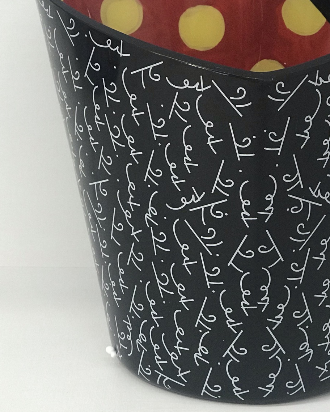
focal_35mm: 100
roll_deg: -0.9
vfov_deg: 19.1
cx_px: 235
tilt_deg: -9.2
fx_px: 1220
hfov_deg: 15.4
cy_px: 110
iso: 100
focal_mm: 6.6
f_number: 2.8
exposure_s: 1/60
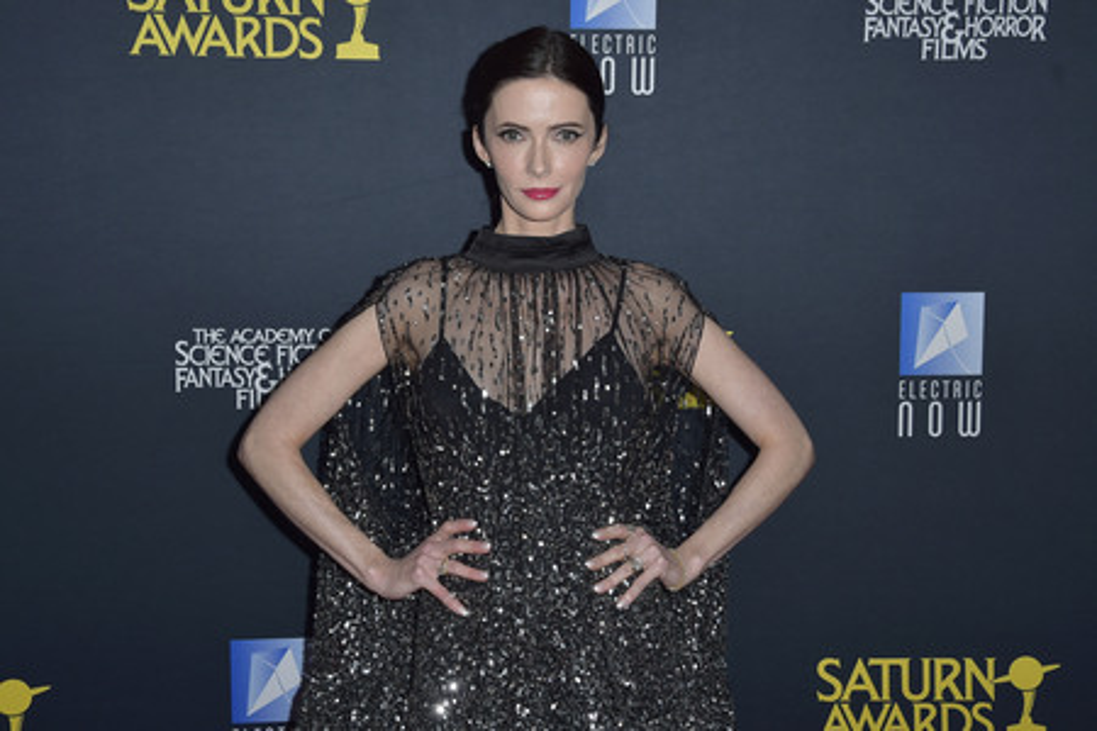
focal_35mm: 52
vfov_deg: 26.0
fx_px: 1584
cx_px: 548
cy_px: 366
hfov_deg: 38.2
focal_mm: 52
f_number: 6.3
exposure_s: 1/250
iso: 250
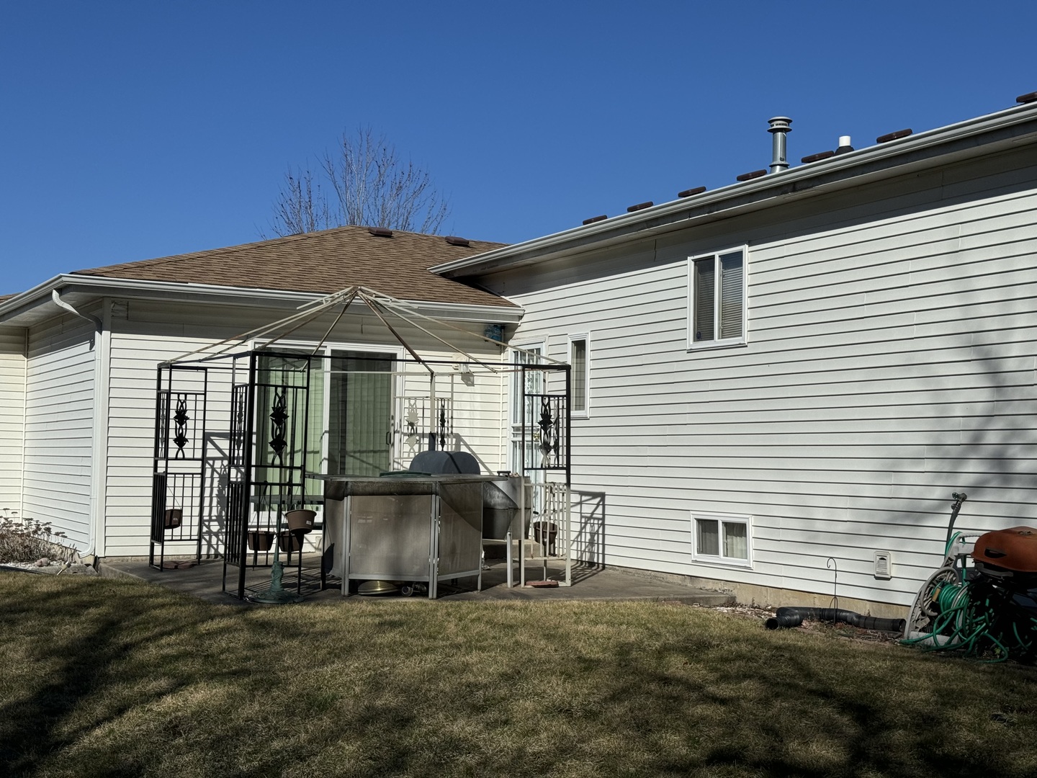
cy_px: 389
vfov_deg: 30.3
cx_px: 518
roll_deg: -0.5
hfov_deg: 39.7
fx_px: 1438
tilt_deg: +3.3
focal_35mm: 48
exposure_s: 1/12500
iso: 64
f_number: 1.78
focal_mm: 6.86
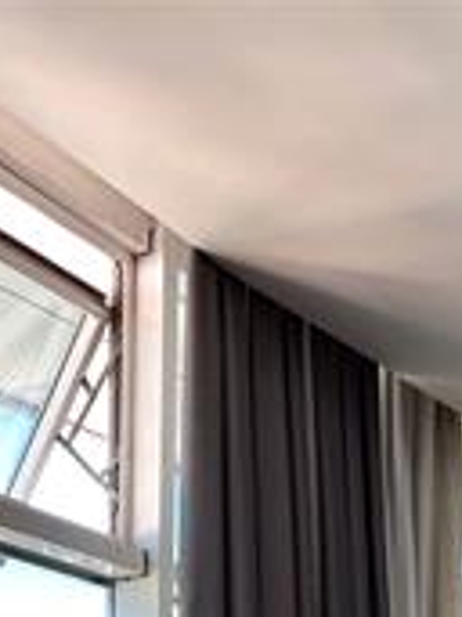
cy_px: 935
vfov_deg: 20.9
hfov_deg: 17.9
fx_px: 1408
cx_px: 516
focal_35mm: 79
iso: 80
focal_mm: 5.7
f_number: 1.5
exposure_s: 1/100
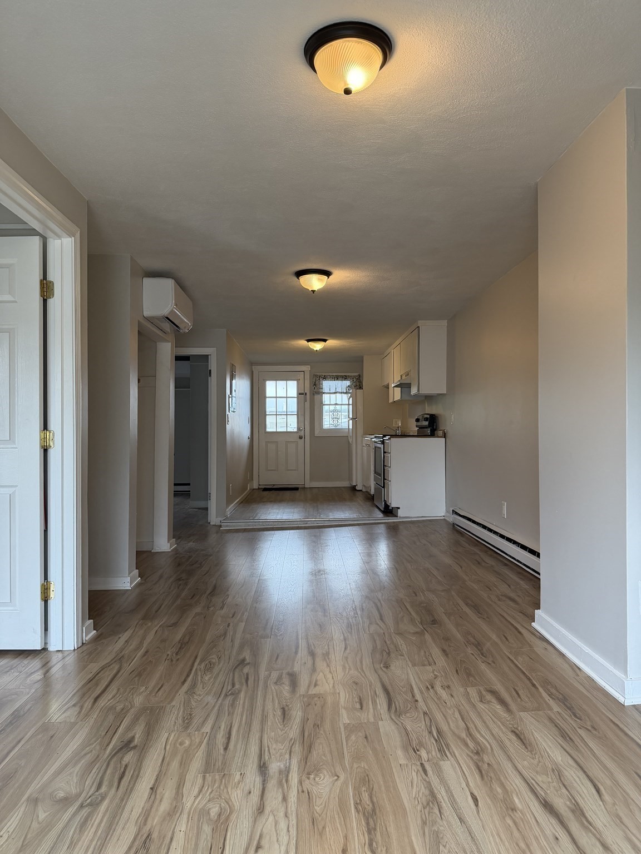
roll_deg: +0.5
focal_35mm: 24
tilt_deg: +0.4
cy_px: 427
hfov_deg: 56.8
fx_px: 593
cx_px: 320
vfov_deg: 71.6
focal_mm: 6.76
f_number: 1.78
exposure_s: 1/120
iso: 200
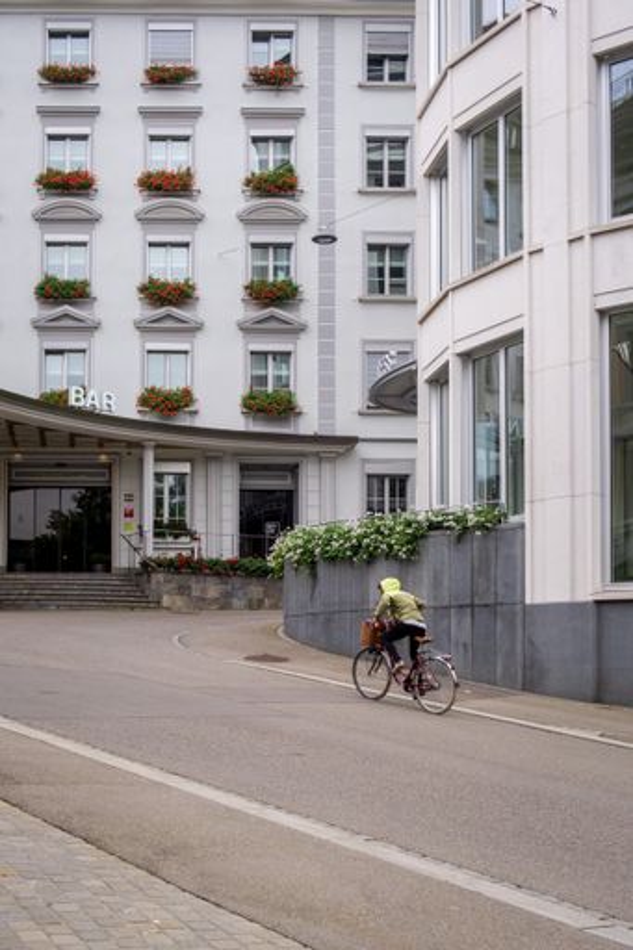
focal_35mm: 36
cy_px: 475
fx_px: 950
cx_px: 316
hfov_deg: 36.8
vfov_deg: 53.1
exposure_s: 1/640
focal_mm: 24.3
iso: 320
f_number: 3.2
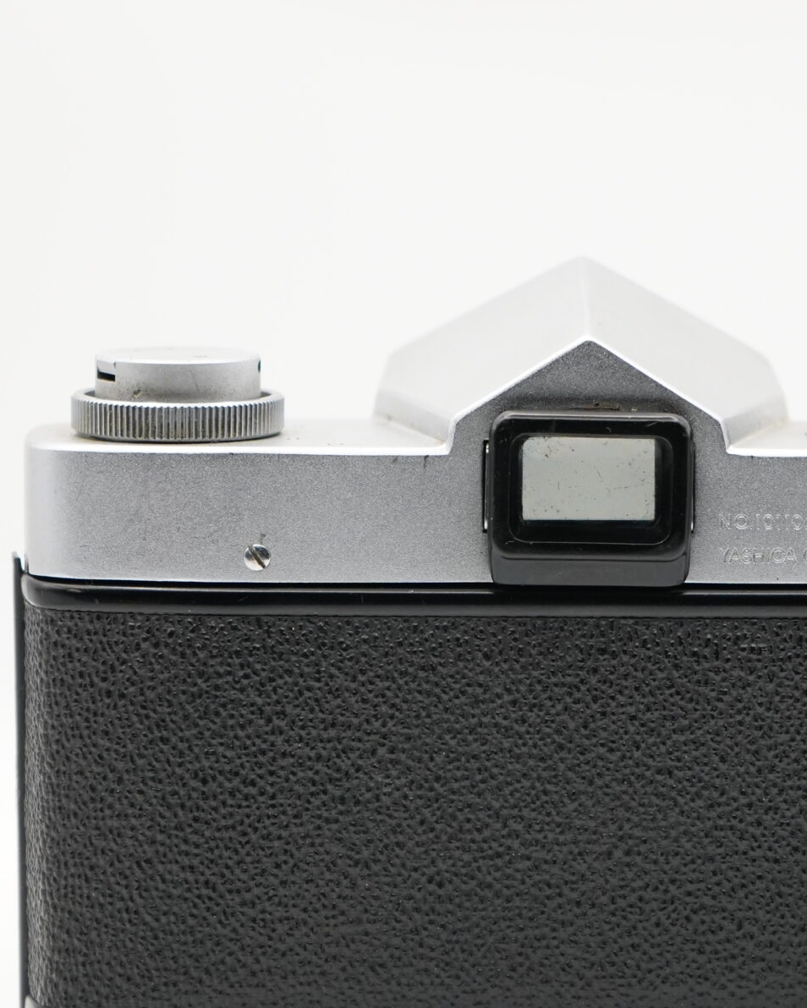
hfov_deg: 11.8
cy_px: 529
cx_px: 601
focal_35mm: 131
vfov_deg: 14.7
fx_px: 3910
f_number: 5.6
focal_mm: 65
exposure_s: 1/250
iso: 2000
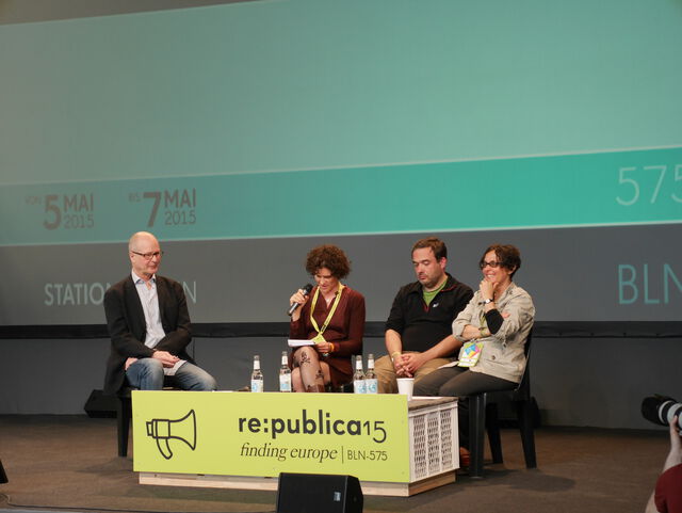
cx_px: 341
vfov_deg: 17.6
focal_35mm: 84
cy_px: 256
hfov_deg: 23.3
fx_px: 1656
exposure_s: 1/80
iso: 800
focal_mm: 42
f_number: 5.6
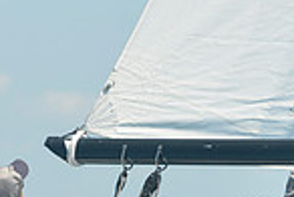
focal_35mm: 832
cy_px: 258
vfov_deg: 1.7
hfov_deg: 2.5
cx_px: 46
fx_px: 6808
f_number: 5.6
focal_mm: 210
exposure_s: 1/1000
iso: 280
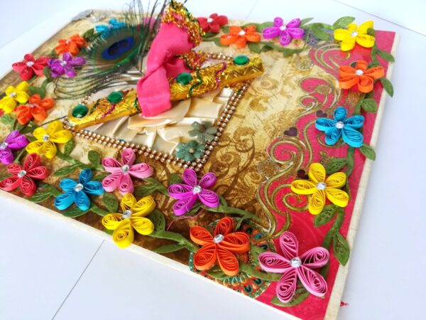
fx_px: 320
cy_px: 160
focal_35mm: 26
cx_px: 213
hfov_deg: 67.3
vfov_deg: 53.1
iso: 100
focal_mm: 3.83
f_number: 2.2
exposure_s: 1/60
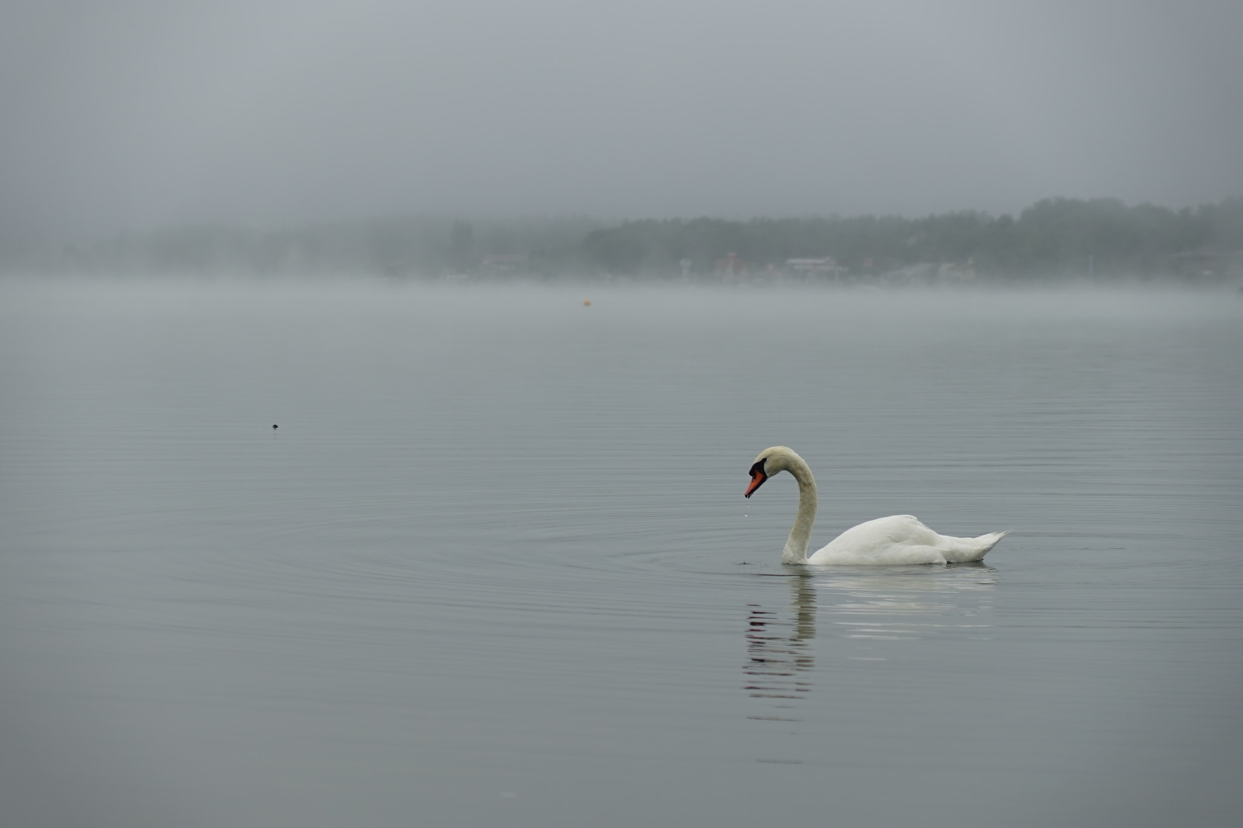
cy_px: 414
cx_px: 622
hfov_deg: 17.1
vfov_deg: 11.4
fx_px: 4143
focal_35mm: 120
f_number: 4.5
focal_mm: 80
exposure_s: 1/320
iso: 50
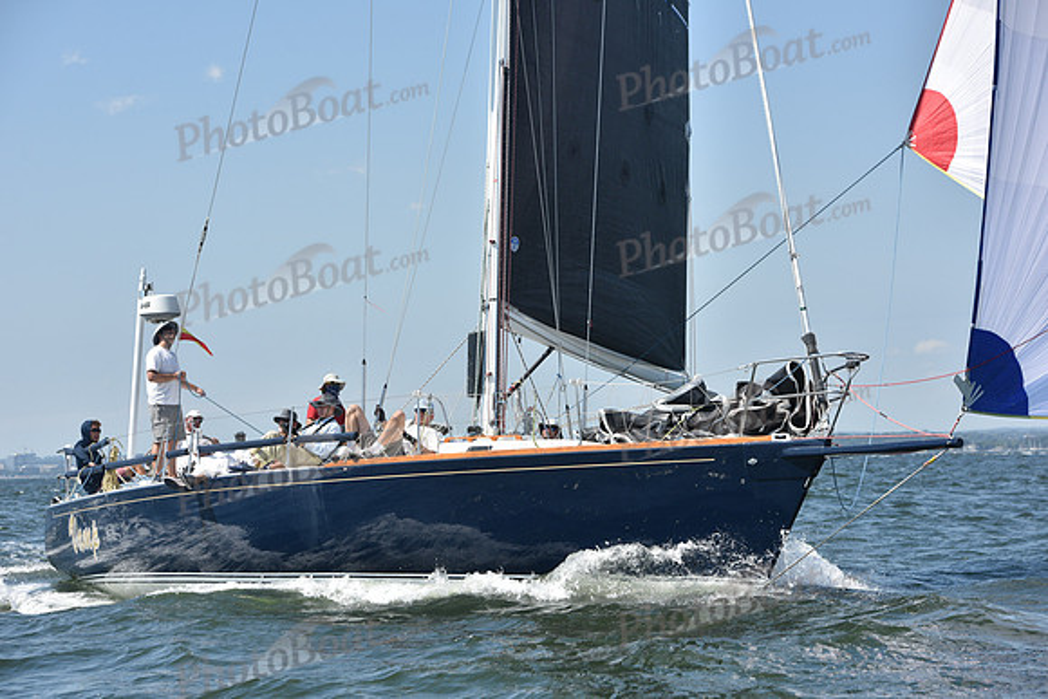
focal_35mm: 100
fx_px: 2912
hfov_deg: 20.4
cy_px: 350
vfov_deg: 13.7
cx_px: 524
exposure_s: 1/1250
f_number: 6.3
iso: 250
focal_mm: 100
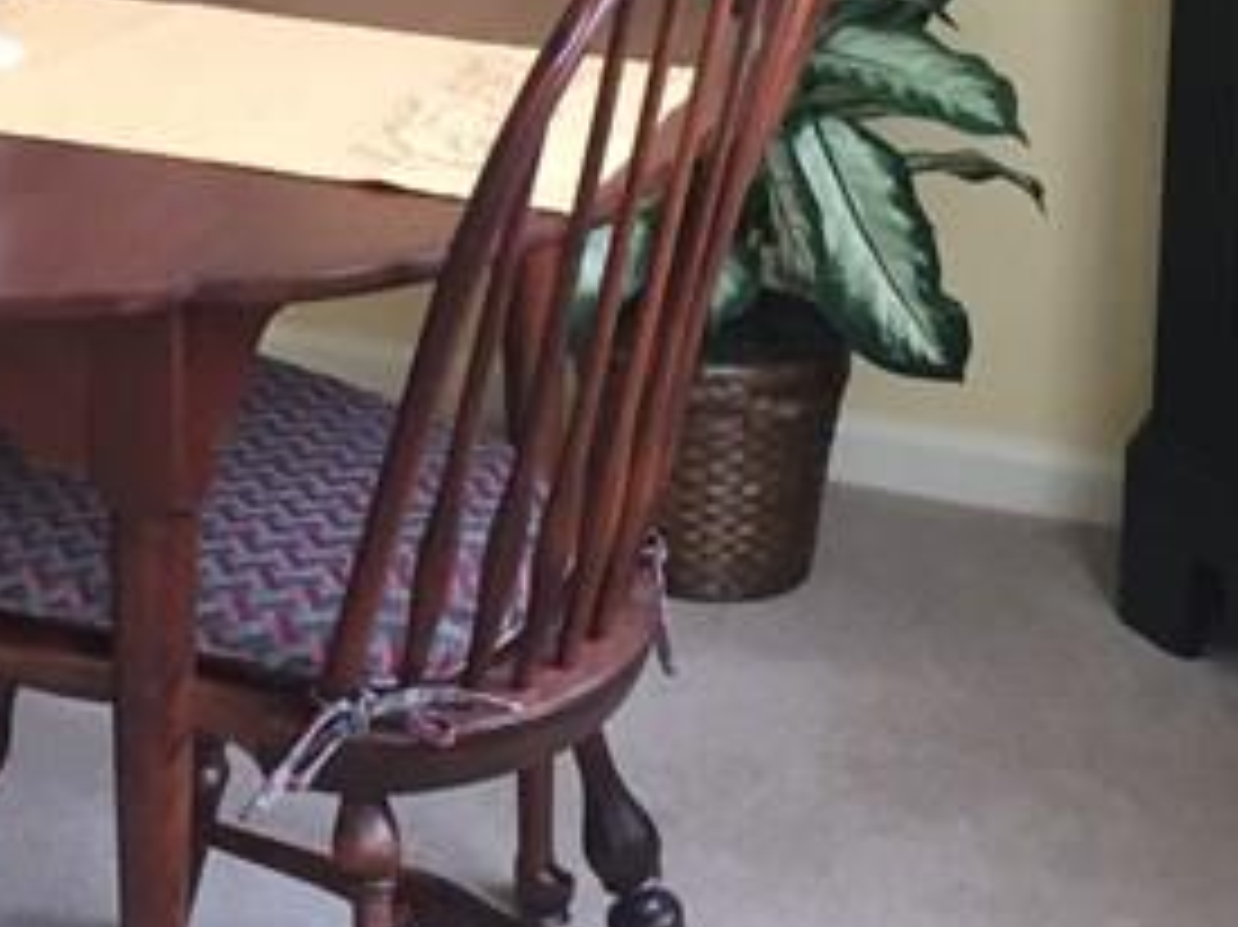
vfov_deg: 13.2
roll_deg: -0.8
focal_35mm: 108
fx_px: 3861
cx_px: -122
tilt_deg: -11.0
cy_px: -274
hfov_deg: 17.6
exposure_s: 1/30
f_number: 2.2
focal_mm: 4.15
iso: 80
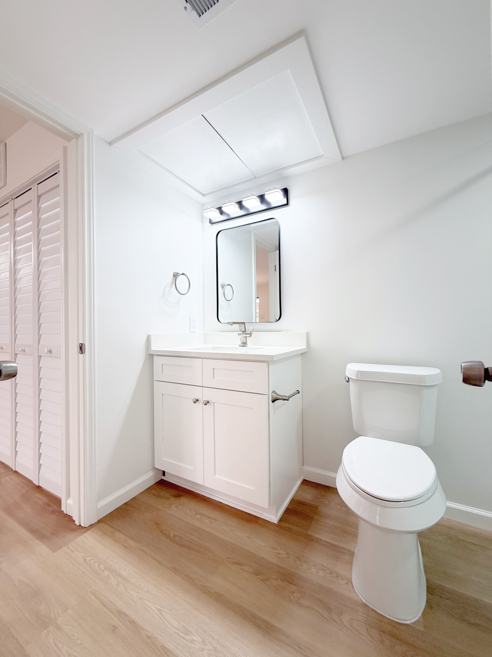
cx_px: 246
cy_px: 328
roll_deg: +0.4
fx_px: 265
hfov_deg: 85.7
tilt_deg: +0.3
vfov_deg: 102.1
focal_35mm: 14
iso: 250
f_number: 2.2
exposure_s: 1/60
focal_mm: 2.22
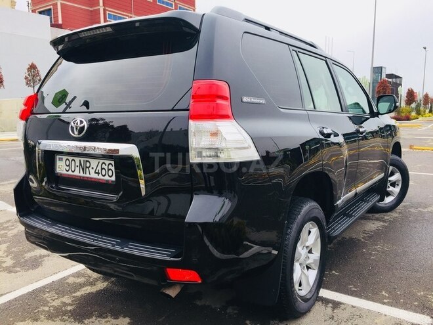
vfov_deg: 48.2
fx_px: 363
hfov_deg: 61.7
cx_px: 216
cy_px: 162
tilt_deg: -7.2
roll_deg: +0.3
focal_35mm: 29
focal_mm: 4.15
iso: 32
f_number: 2.2
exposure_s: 1/942
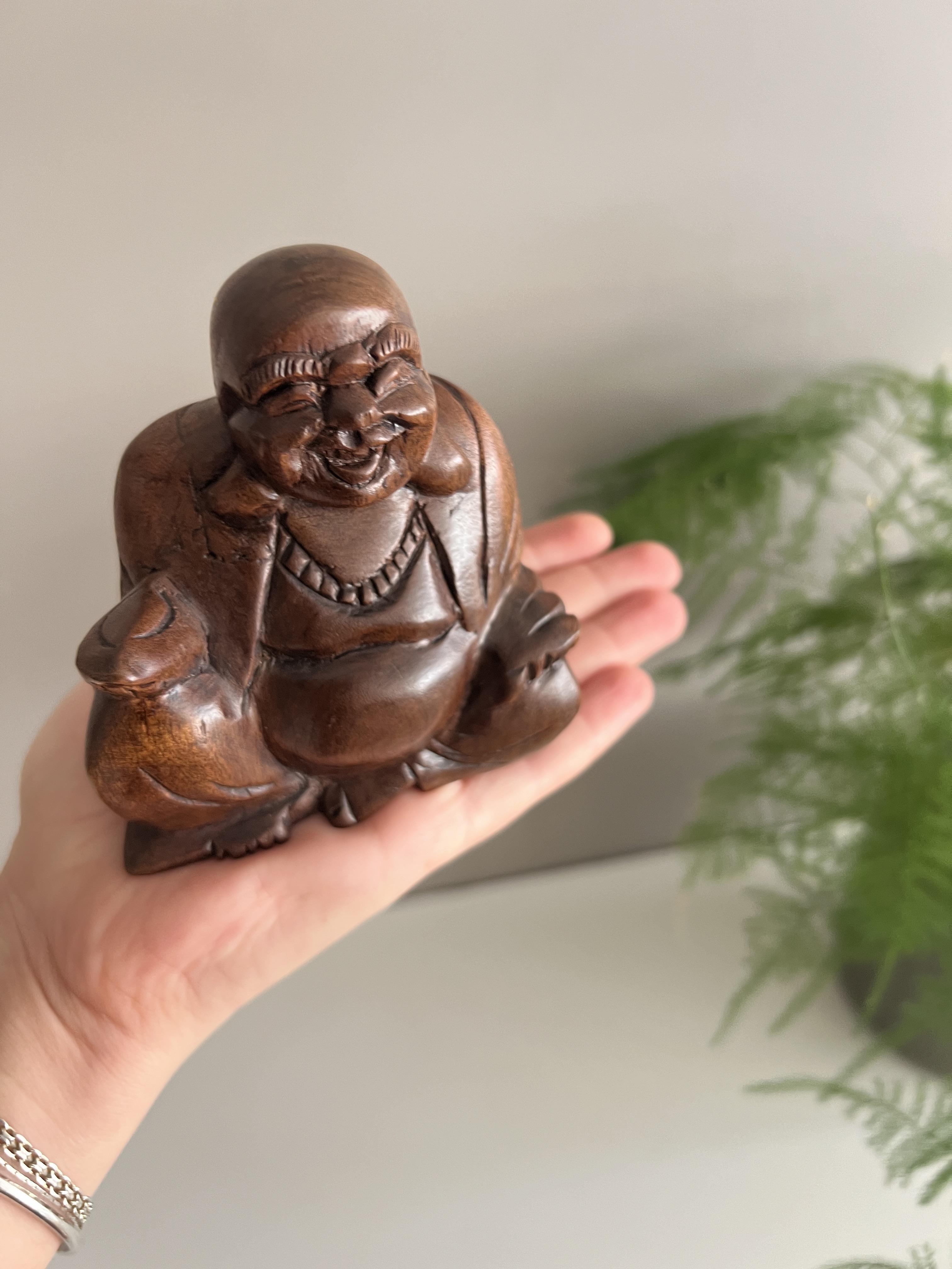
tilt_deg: -34.1
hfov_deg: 53.1
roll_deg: -2.1
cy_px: 634
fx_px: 953
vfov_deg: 67.3
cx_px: 476
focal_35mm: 26
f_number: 1.5
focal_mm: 5.7
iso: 125
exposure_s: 1/69
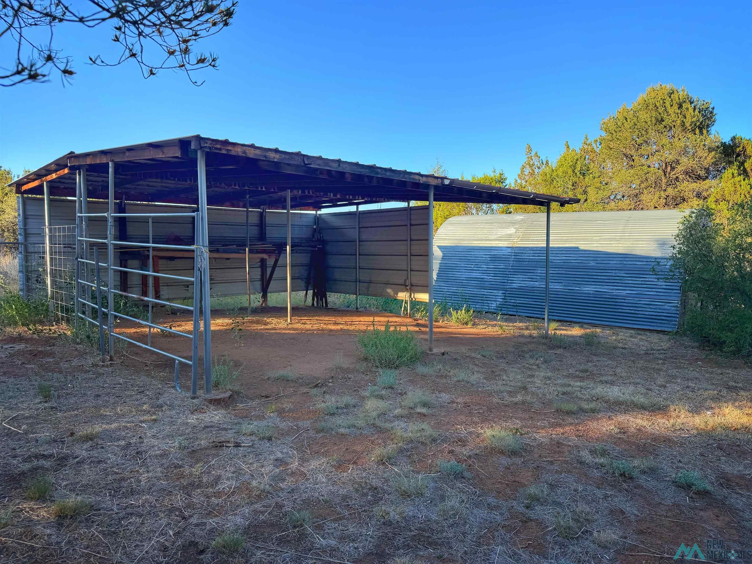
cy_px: 282
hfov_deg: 71.6
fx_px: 521
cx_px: 376
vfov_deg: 56.8
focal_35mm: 24
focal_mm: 6.76
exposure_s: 1/1385
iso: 80
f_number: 1.78
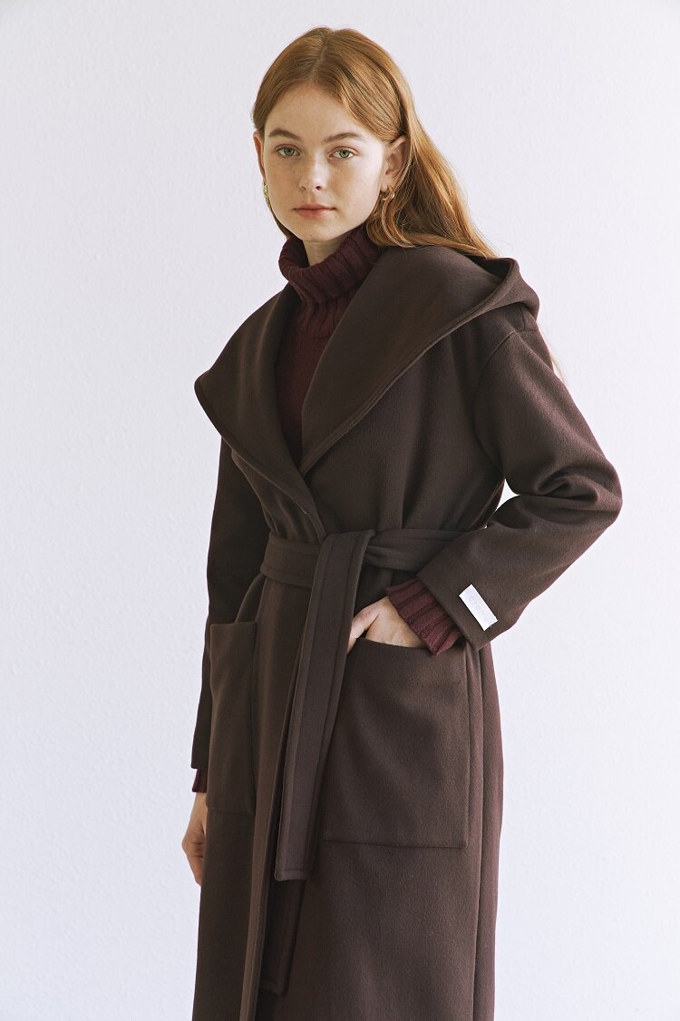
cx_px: 340
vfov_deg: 28.8
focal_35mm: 70
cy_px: 510
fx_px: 1983
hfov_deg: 19.5
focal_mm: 70
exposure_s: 1/200
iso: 500
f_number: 6.3
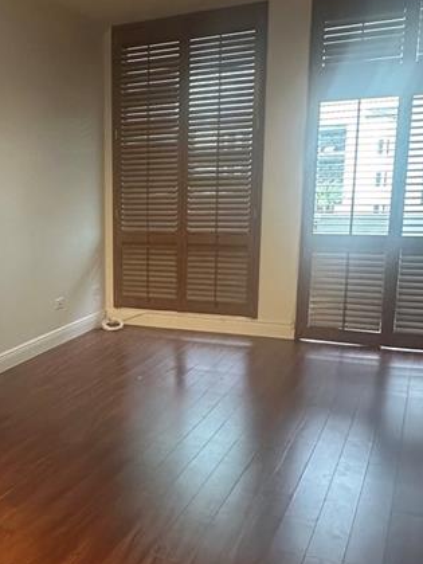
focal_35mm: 40
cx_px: 40
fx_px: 652
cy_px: 312
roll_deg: +2.2
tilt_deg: -10.4
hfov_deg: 34.0
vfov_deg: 46.7
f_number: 2.2
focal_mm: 2.22
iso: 400
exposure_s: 1/60
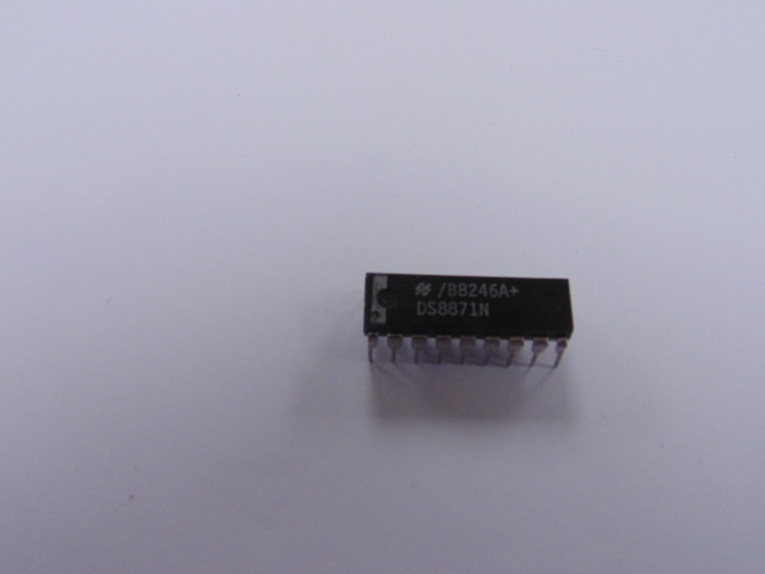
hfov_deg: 54.0
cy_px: 287
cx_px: 382
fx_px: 751
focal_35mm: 34
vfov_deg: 41.8
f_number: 3.4
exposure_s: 1/80
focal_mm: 6.2
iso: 250
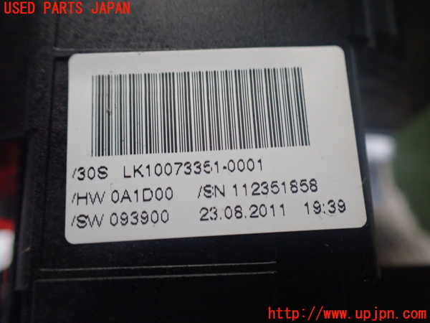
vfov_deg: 46.8
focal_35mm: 30
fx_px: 373
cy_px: 162
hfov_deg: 60.0
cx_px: 215
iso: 800
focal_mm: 5.4
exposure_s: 1/125
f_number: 2.3
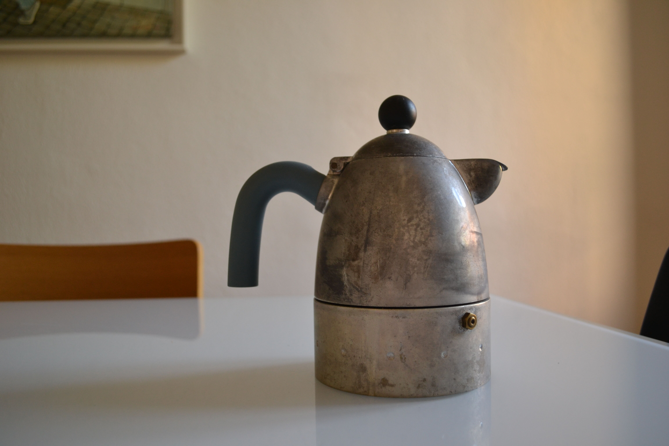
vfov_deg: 43.6
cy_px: 223
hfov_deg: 61.9
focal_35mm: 30
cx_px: 334
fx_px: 557
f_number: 3.8
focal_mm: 20
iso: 400
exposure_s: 1/50
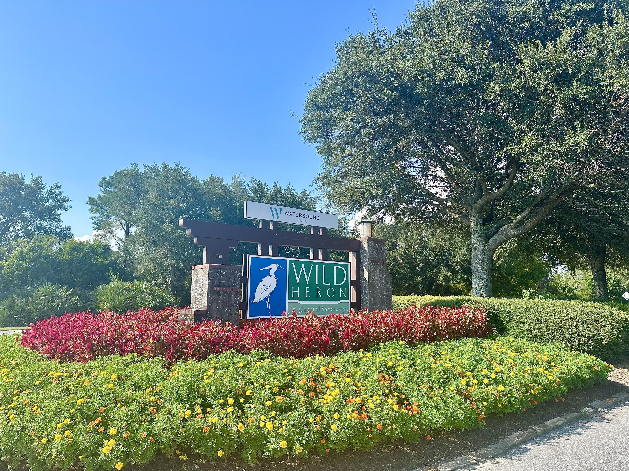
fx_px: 436
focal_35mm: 24
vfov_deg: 56.8
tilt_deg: +8.5
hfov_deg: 71.6
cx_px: 314
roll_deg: -0.6
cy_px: 236
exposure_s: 1/2882
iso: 80
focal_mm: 6.86
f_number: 1.78
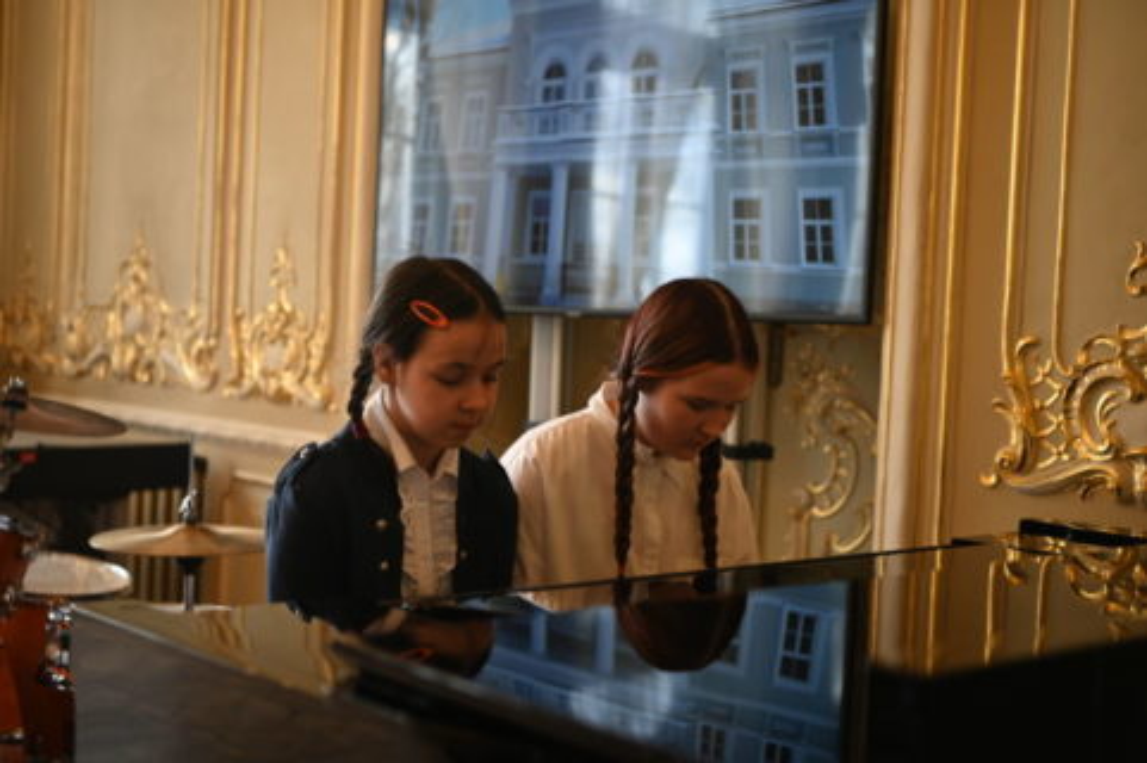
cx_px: 574
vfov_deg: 28.0
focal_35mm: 48
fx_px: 1528
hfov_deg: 41.1
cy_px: 382
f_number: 2.8
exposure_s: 1/60
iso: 320
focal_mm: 48
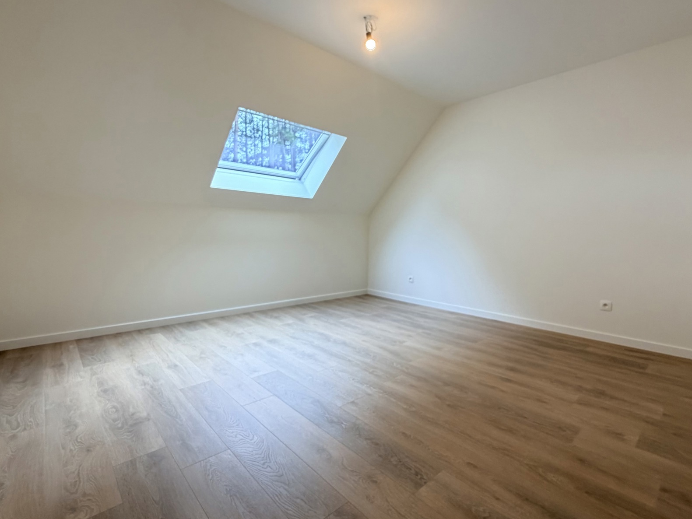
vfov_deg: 74.5
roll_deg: +0.0
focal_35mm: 17
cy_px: 230
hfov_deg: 91.0
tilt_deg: +0.8
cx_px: 357
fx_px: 340
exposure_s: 1/100
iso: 320
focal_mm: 2.22
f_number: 2.2
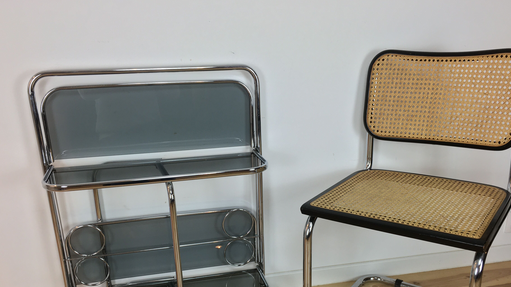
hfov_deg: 56.6
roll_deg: +1.1
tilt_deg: -20.6
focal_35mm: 35
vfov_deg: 33.2
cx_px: 269
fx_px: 474
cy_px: 208
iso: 32
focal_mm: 4.15
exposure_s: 1/33
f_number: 2.2
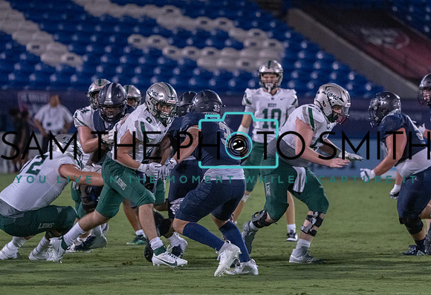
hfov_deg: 5.6
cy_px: 146
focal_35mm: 364
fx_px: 4392
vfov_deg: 3.9
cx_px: 266
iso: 8000
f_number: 5.6
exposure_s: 1/1000
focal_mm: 297
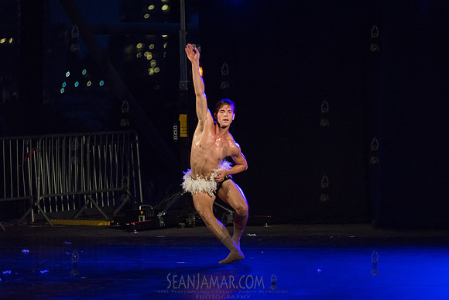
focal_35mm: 170
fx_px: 2121
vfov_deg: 8.1
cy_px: 150
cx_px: 224
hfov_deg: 12.1
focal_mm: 170
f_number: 2.8
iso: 4000
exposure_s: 1/1250
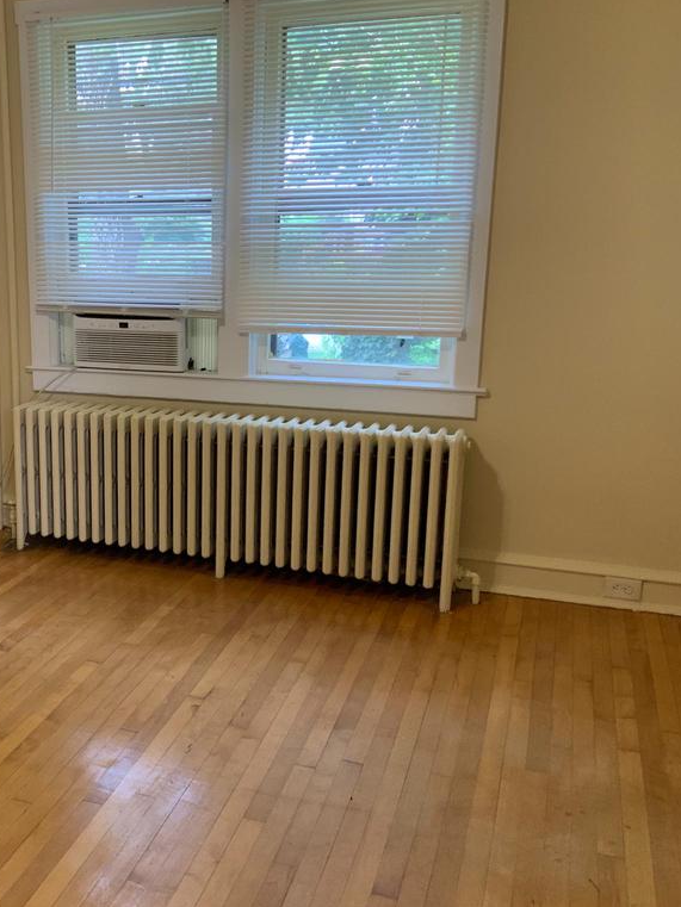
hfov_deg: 35.4
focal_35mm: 39
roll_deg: +1.5
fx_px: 1023
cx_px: 116
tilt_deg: -11.3
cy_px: 452
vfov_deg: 47.9
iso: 100
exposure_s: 1/60
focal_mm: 3
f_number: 1.8
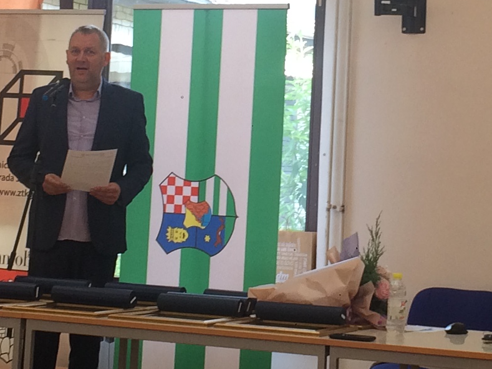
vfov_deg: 12.3
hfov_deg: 16.4
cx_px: 312
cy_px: 65
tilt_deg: +4.2
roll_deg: -3.0
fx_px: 1706
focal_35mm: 120
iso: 40
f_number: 2.2
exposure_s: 1/50
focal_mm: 4.15
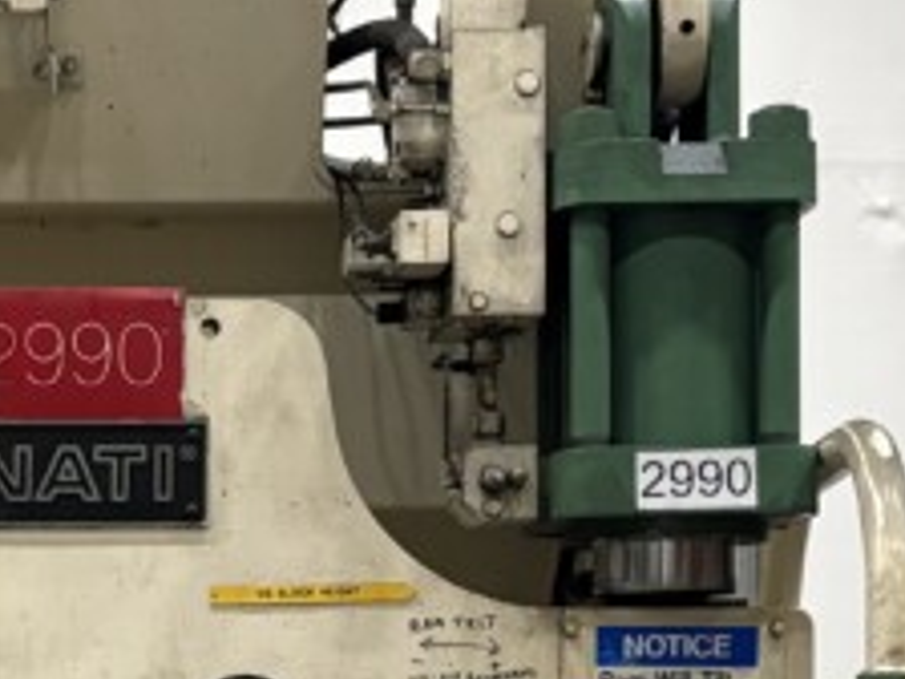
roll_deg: +0.2
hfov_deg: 16.1
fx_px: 3111
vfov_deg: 12.2
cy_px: 820
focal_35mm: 119
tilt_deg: +1.0
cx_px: -81
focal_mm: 5.96
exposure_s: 1/60
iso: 250
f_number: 1.6
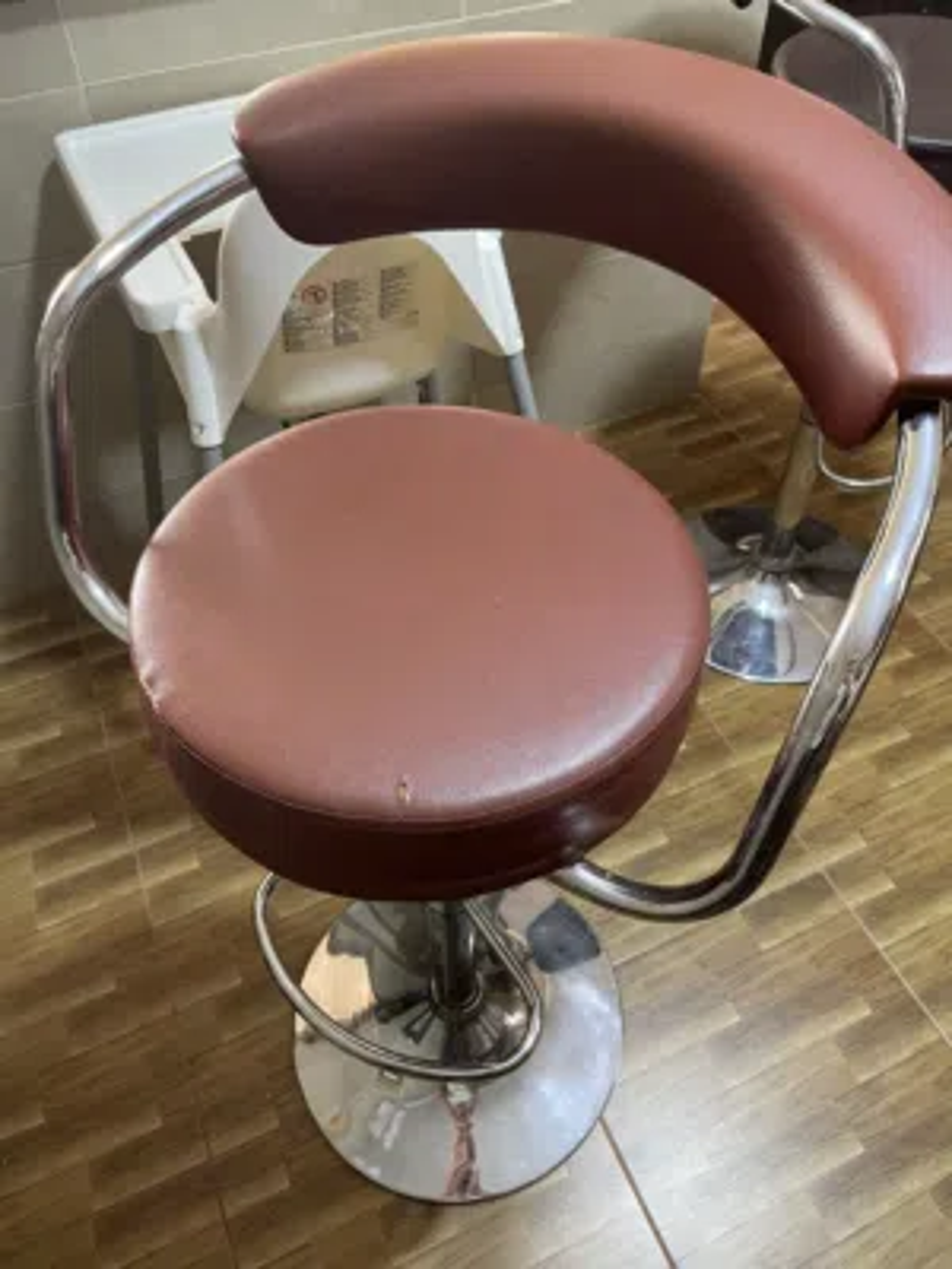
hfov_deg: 53.1
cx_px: 476
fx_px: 953
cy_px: 634
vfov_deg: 67.3
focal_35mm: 26
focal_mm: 4.2
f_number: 1.6
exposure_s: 1/60
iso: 320
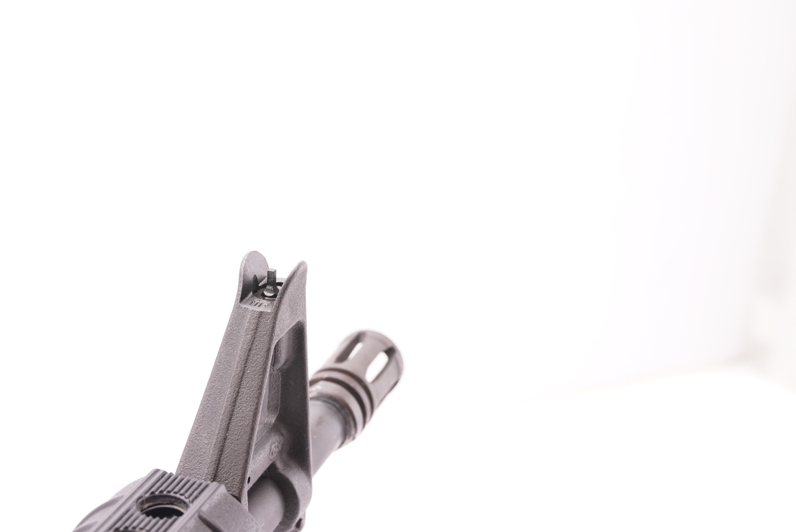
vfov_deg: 18.3
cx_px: 276
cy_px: 298
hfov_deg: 27.0
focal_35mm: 75
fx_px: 1652
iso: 1000
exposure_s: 1/125
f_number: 5.6
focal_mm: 37
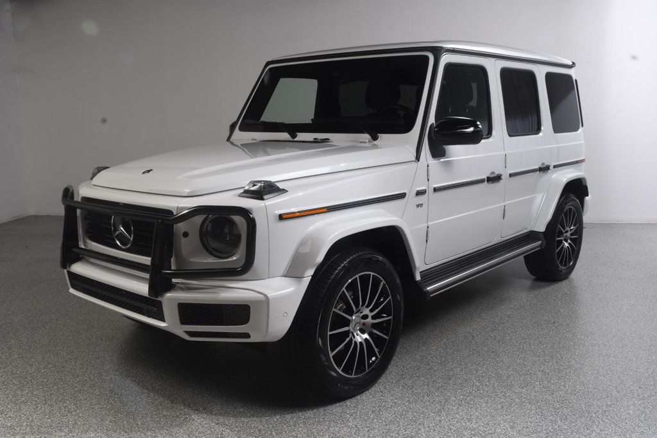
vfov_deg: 38.9
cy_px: 219
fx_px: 620
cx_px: 328
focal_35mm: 34
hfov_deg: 55.8
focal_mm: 23
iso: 100
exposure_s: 1/160
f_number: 13
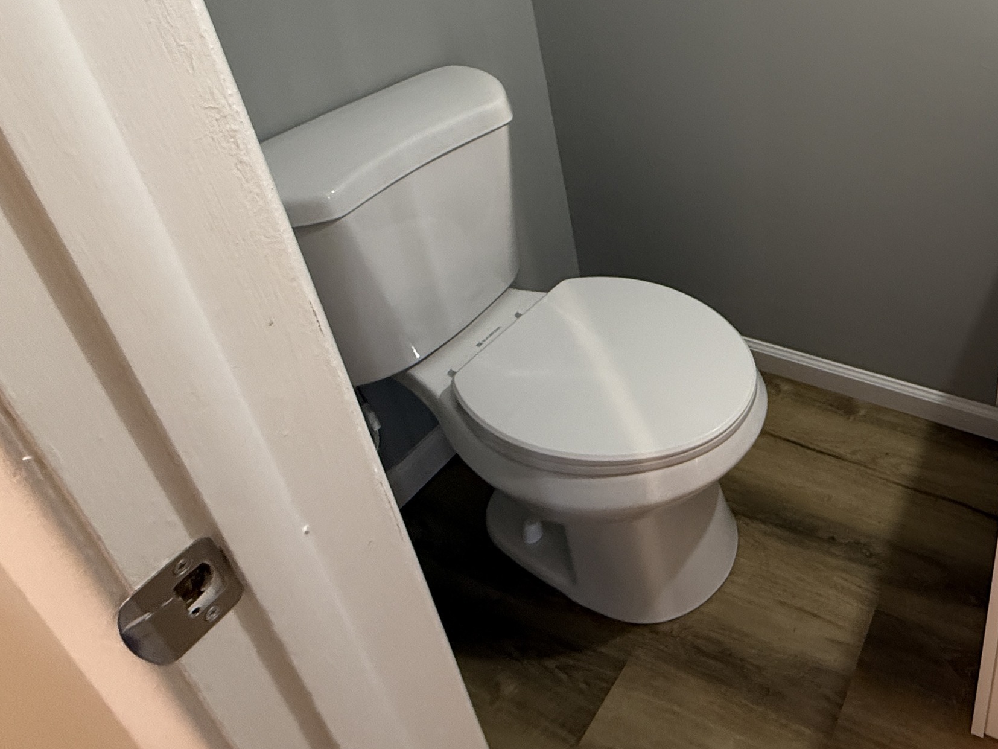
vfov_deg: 48.2
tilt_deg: -25.1
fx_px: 750
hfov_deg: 57.7
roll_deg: -2.0
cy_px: 91
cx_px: 898
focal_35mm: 26
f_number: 2.2
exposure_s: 1/60
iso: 250
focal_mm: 2.22
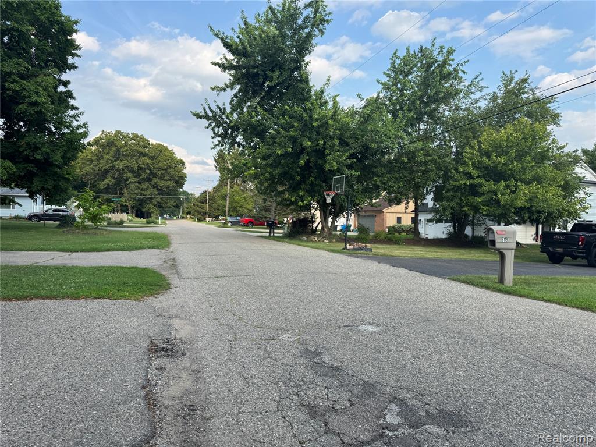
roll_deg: -4.1
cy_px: 224
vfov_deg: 56.8
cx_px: 298
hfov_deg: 71.6
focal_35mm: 24
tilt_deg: +0.5
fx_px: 413
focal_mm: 6.76
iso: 80
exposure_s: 1/1678
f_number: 1.78
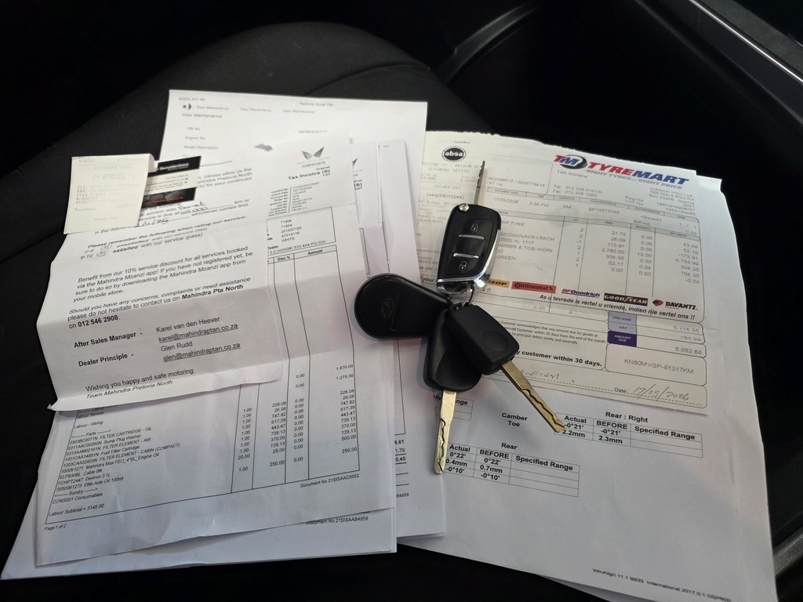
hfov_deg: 73.9
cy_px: 301
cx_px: 402
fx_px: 534
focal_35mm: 23
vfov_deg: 58.9
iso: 320
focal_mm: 6.25
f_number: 1.7
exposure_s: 1/100
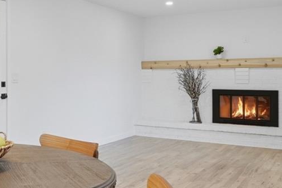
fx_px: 376
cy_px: 65
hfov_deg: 35.4
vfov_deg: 27.9
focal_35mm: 48
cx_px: -25
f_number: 8
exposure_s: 1/1000
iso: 400
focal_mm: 10
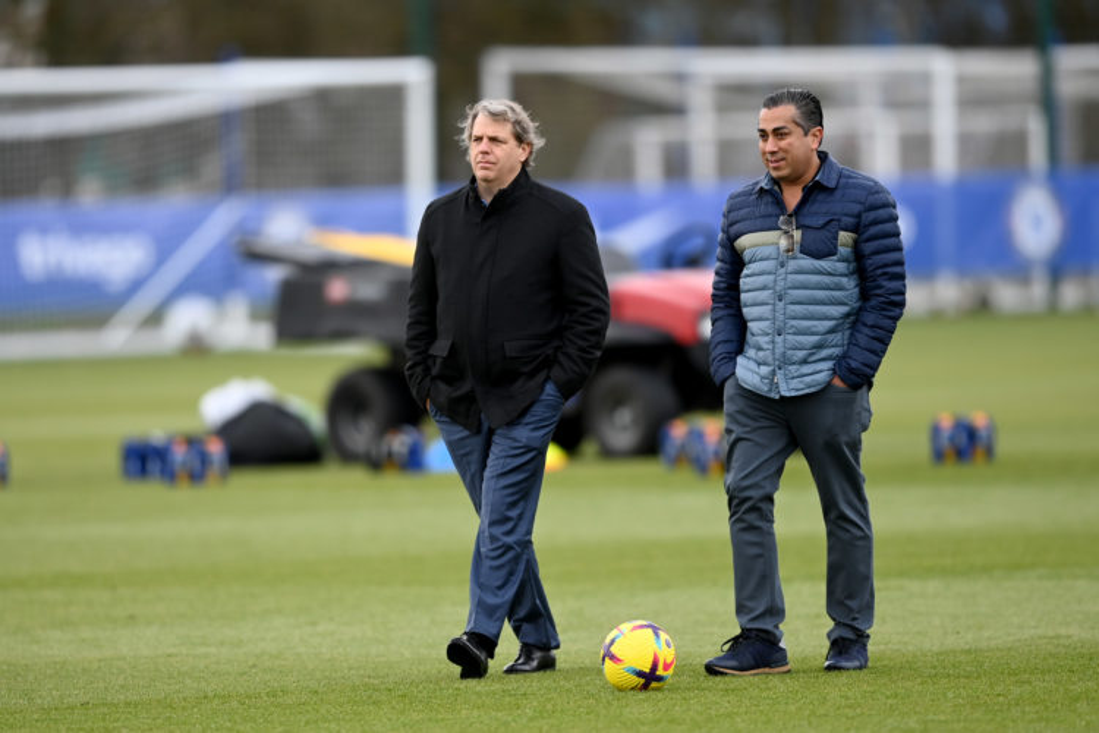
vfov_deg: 3.4
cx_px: 550
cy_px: 366
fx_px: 12210
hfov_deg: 5.2
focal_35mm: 400
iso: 640
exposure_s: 1/2000
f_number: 2.8
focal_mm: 400
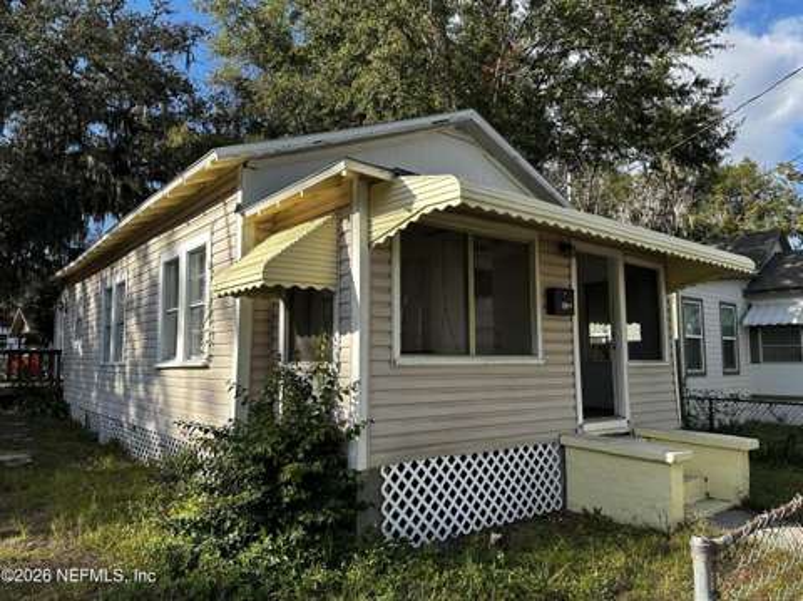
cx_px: 402
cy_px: 300
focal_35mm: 24
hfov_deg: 71.7
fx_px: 556
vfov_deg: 56.7
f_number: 1.78
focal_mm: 6.86
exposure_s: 1/2028
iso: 80
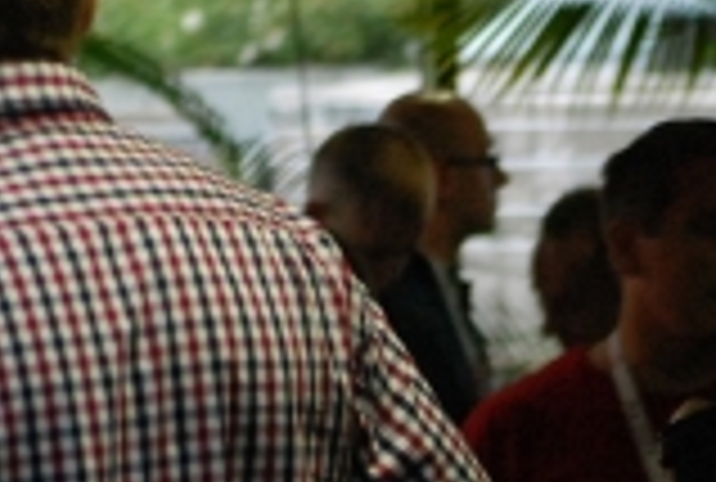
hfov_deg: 3.2
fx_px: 12755
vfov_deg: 2.2
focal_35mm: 640
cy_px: 860
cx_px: 784
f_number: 4.2
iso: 800
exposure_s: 1/100
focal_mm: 85
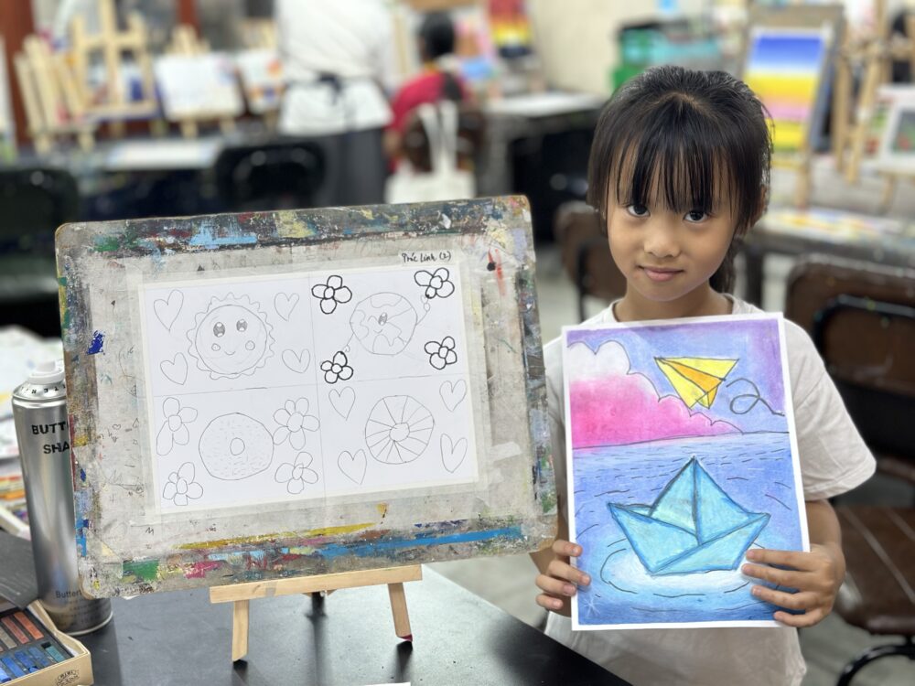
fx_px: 1269
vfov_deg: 30.3
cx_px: 458
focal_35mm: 48
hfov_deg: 39.7
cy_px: 343
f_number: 1.78
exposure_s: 1/50
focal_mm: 6.86
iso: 80
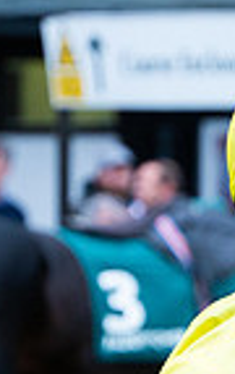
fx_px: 5006
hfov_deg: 2.6
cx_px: 745
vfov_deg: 4.3
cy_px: 375
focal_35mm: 491
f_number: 4
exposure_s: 1/1000
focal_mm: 110
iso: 640
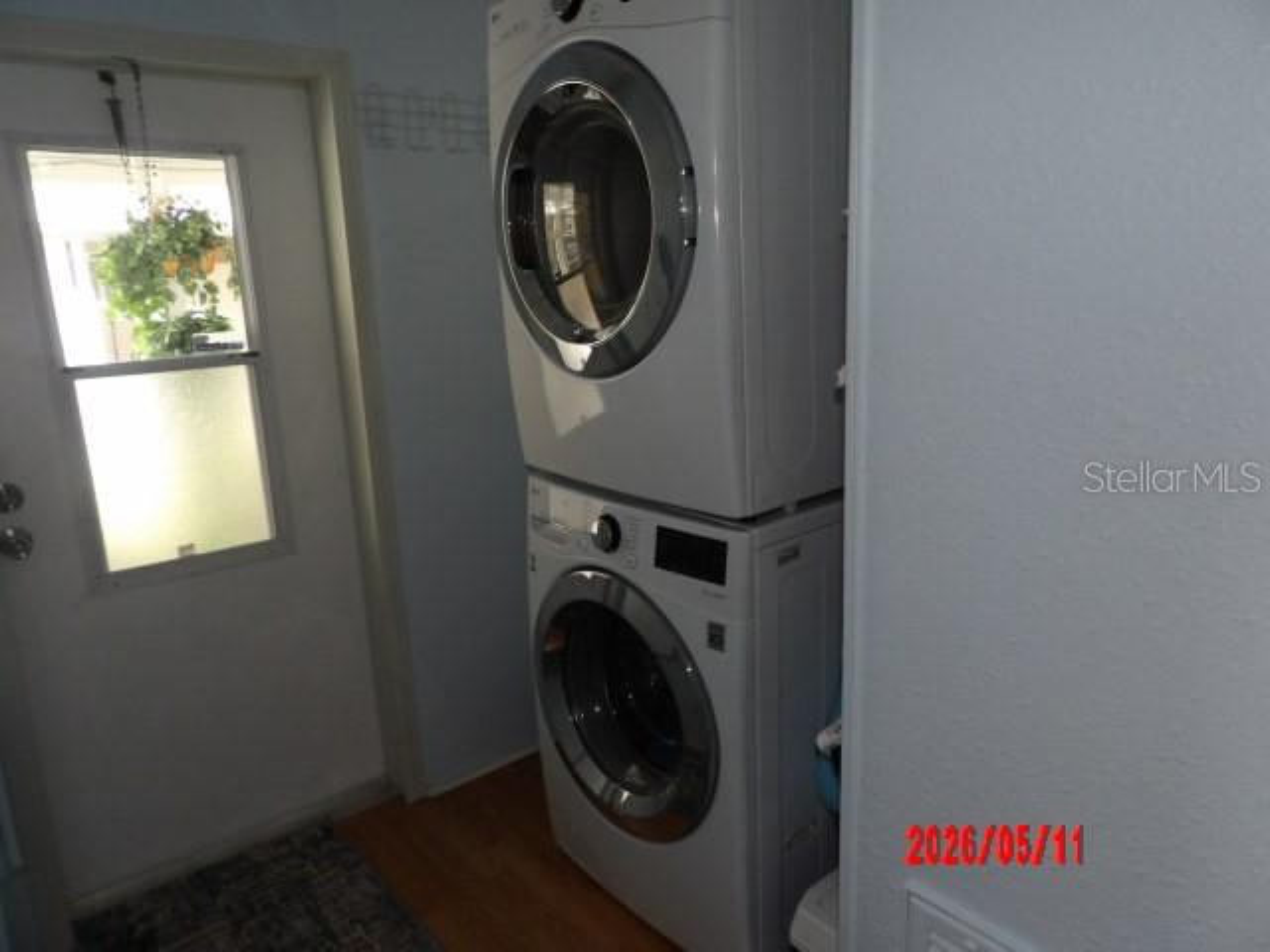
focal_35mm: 24
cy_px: 476
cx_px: 635
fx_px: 881
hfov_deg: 71.6
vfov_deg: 56.8
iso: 200
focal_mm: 4.3
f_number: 3.2
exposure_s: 1/33
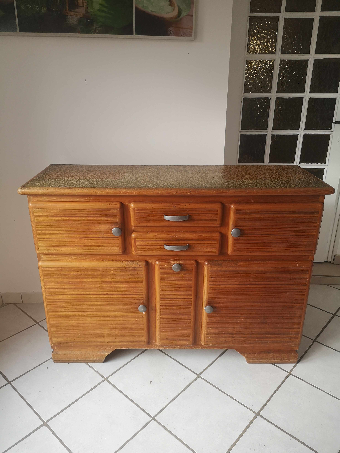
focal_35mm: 27
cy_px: 226
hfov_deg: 51.4
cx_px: 170
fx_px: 354
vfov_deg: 65.3
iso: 50
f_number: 1.8
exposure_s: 1/121
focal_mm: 3.95
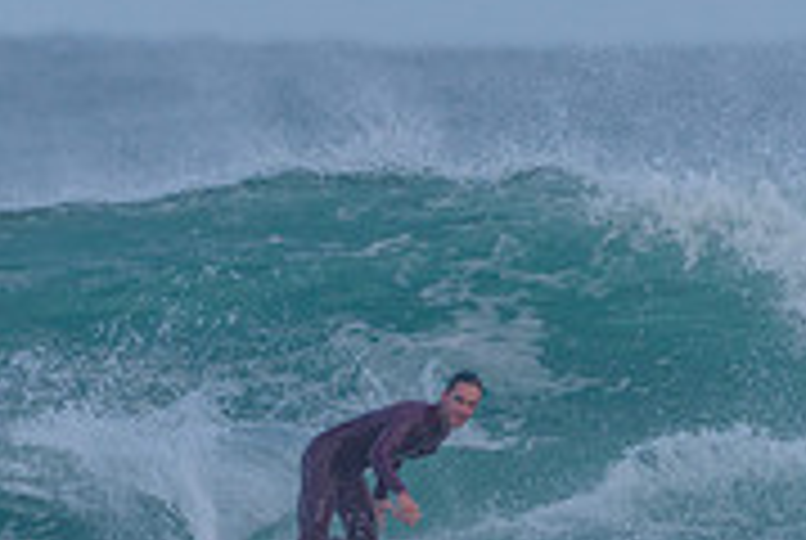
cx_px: 226
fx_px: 44403
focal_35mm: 1980
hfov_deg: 1.0
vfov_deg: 0.7
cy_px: 470
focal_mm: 500
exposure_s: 1/2000
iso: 450
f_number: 5.6
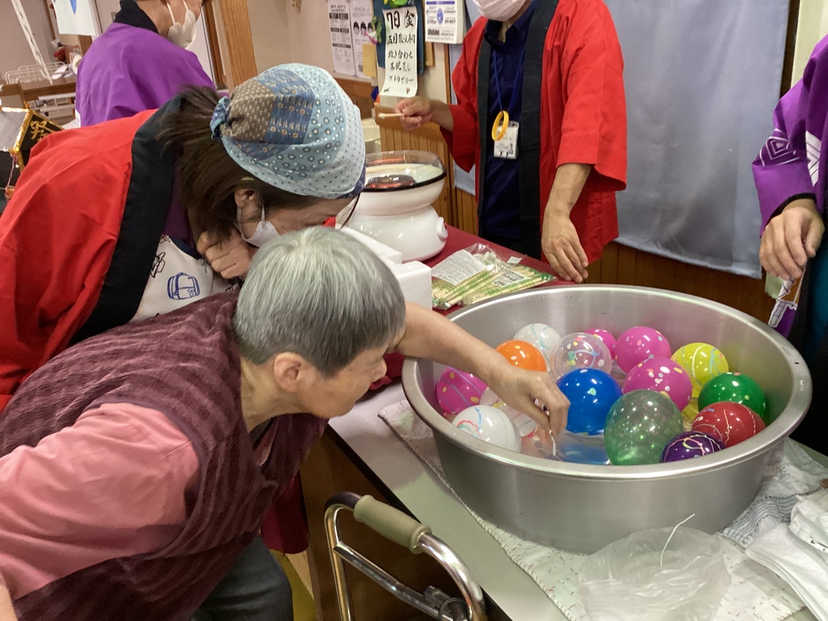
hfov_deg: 58.4
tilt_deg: -21.1
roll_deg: +3.6
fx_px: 742
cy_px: 310
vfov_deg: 45.4
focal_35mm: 31
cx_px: 414
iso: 320
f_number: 2.4
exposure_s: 1/40
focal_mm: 3.3
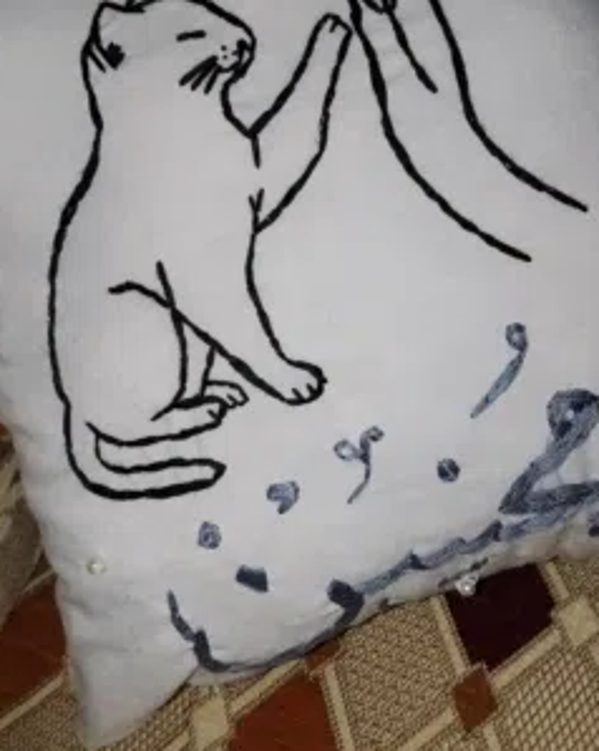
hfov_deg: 39.0
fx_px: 843
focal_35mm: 38
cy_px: 363
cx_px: 360
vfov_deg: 48.0
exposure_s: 1/100
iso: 200
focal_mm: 4.22
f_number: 1.8
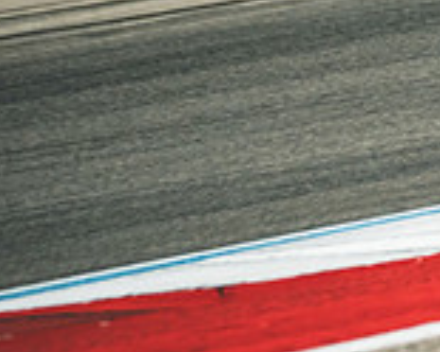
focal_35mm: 1196
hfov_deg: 1.6
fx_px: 15575
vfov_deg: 1.3
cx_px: 801
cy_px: -143
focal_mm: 226.6
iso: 1250
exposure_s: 1/2000
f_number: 5
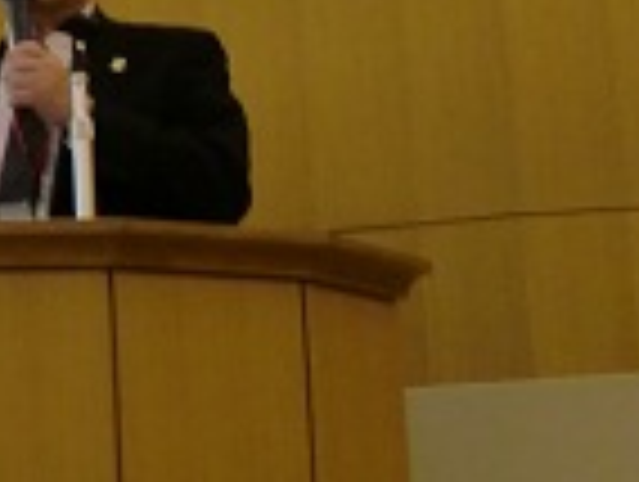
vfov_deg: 11.7
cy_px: 59
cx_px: -230
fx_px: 2330
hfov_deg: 14.8
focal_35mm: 126
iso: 400
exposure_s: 1/10
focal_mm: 6.3
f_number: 3.1
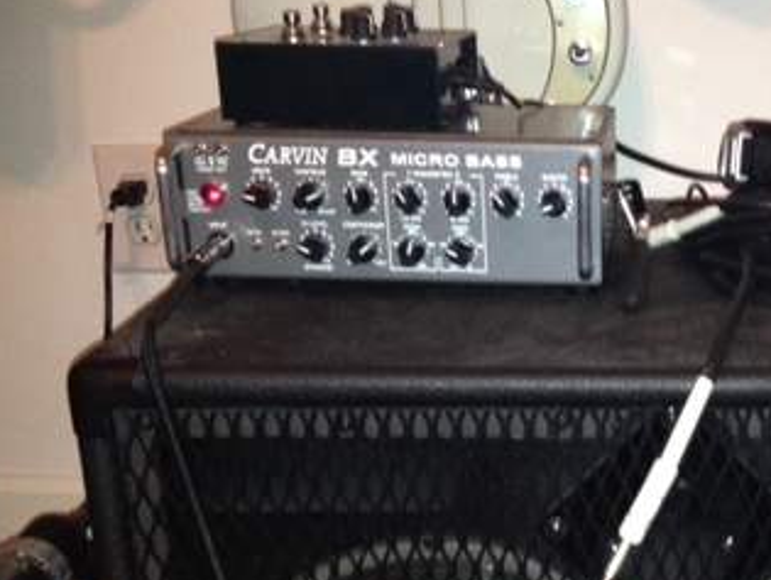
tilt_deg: -21.9
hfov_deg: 26.5
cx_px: 680
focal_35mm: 71
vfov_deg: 20.4
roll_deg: -0.8
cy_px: 497
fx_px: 1583
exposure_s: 1/16
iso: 200
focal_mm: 4.28
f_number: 2.4
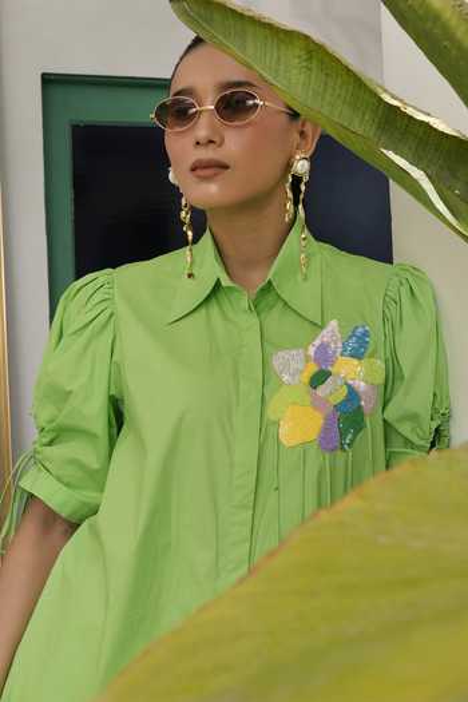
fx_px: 819
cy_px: 351
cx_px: 234
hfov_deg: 31.9
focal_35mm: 42
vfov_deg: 46.4
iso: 160
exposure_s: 1/160
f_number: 9
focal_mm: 28
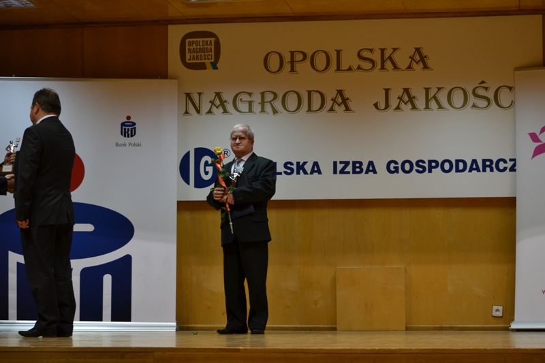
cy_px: 182
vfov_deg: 14.7
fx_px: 1408
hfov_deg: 21.9
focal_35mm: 93
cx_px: 272
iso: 500
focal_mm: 62
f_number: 4.5
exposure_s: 1/60
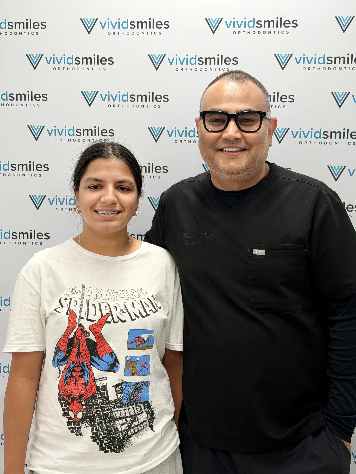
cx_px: 178
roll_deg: -1.9
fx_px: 658
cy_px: 237
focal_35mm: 48
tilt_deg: -4.7
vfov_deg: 39.7
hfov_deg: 30.3
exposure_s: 1/120
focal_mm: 6.76
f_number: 1.78
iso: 50
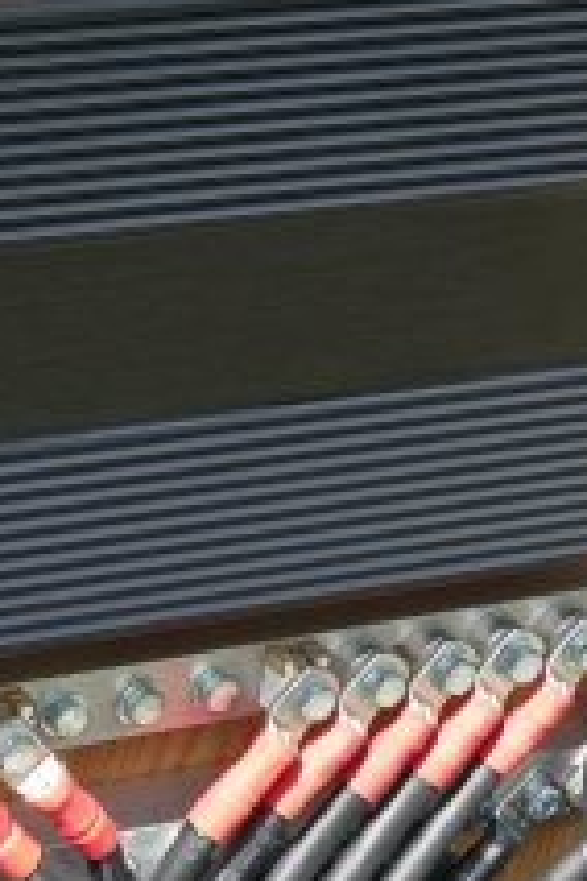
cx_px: -347
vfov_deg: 14.3
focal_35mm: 143
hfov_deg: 9.3
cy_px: 316
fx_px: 3497
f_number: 3.1
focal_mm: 13.7
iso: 125
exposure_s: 1/800
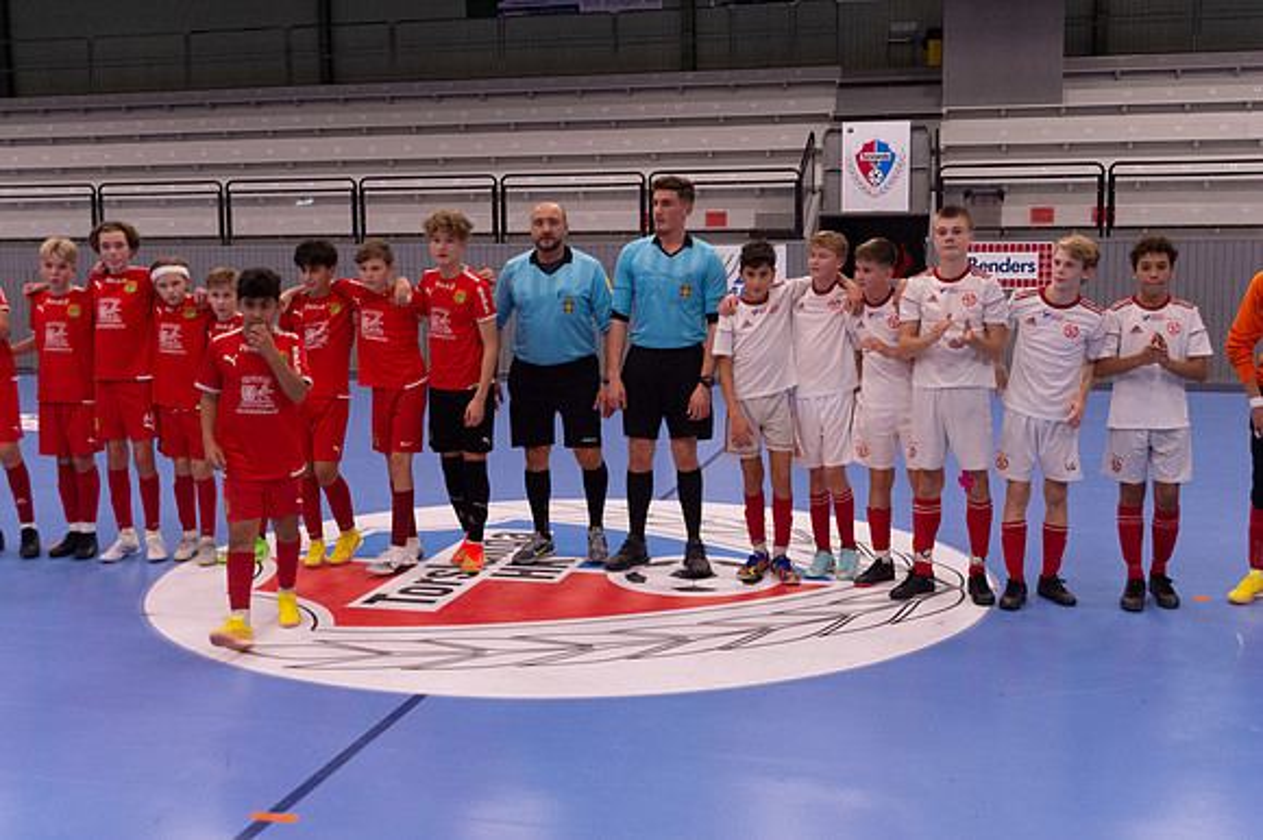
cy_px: 420
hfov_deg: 50.1
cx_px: 632
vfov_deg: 34.5
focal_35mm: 39
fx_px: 1352
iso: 2000
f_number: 3.2
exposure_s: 1/320
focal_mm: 38
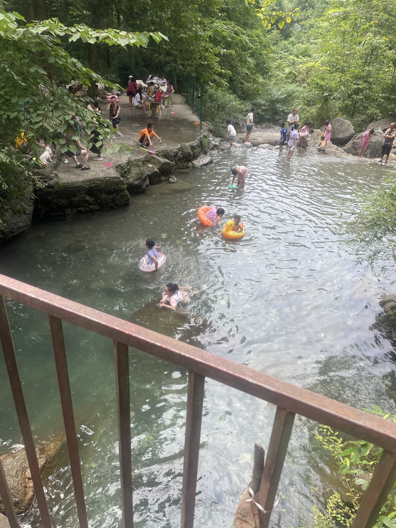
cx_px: 196
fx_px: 412
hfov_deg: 51.3
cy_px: 274
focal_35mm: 27
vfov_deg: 65.3
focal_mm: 4.2
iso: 32
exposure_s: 1/558
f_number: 1.6
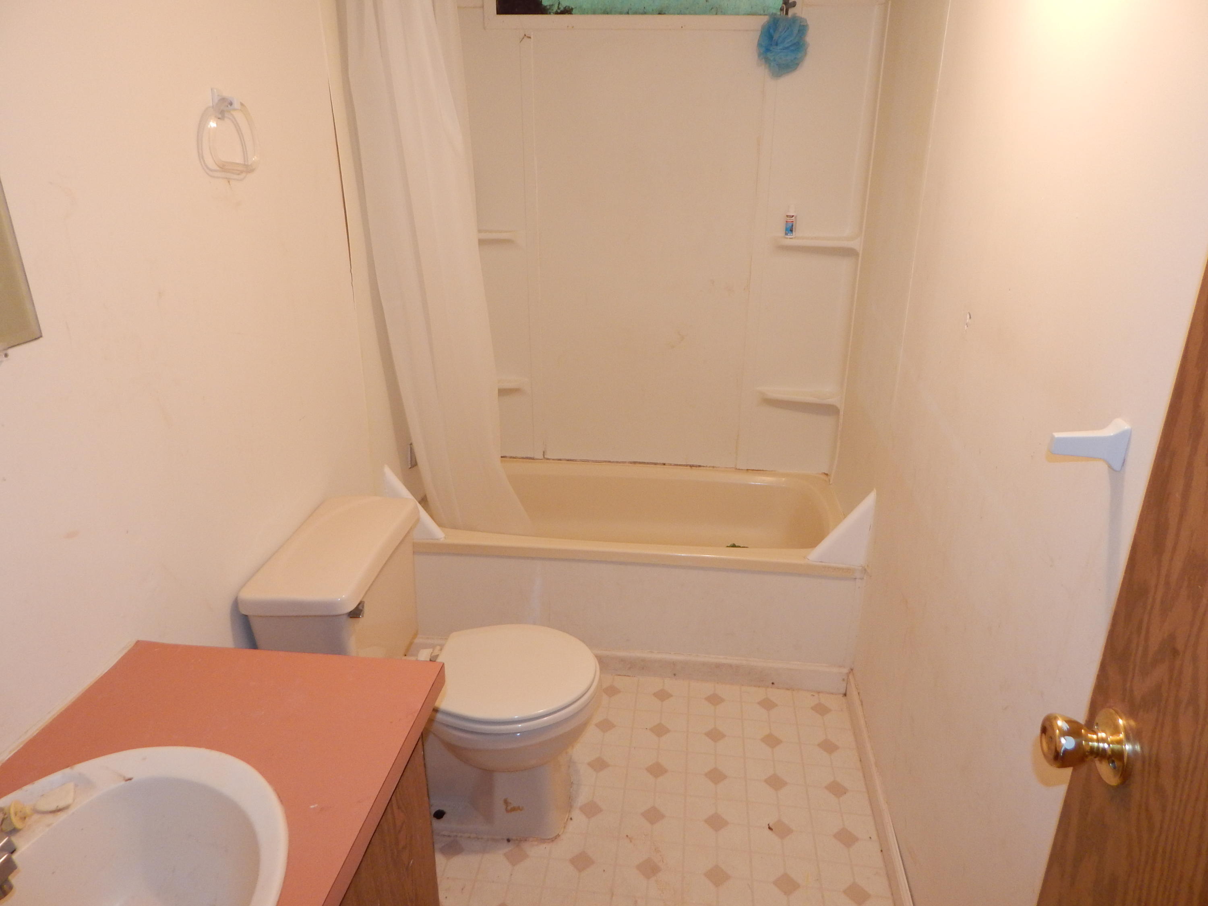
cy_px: 453
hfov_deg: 76.4
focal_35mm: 22
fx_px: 768
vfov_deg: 61.1
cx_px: 604
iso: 200
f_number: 3
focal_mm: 4
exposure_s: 1/30
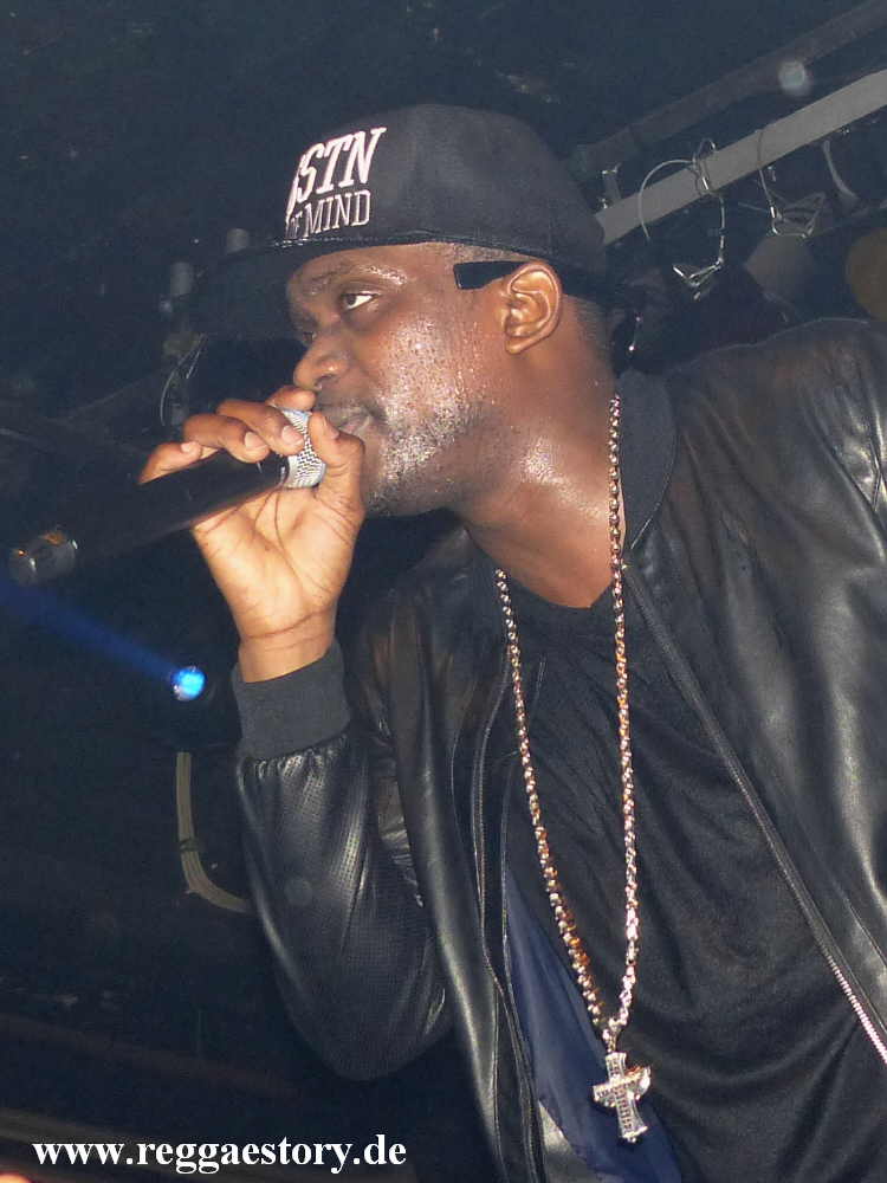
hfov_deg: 40.7
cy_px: 592
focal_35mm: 35
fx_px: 1196
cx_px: 444
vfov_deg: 52.6
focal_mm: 6.3
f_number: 2.8
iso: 200
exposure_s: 1/60
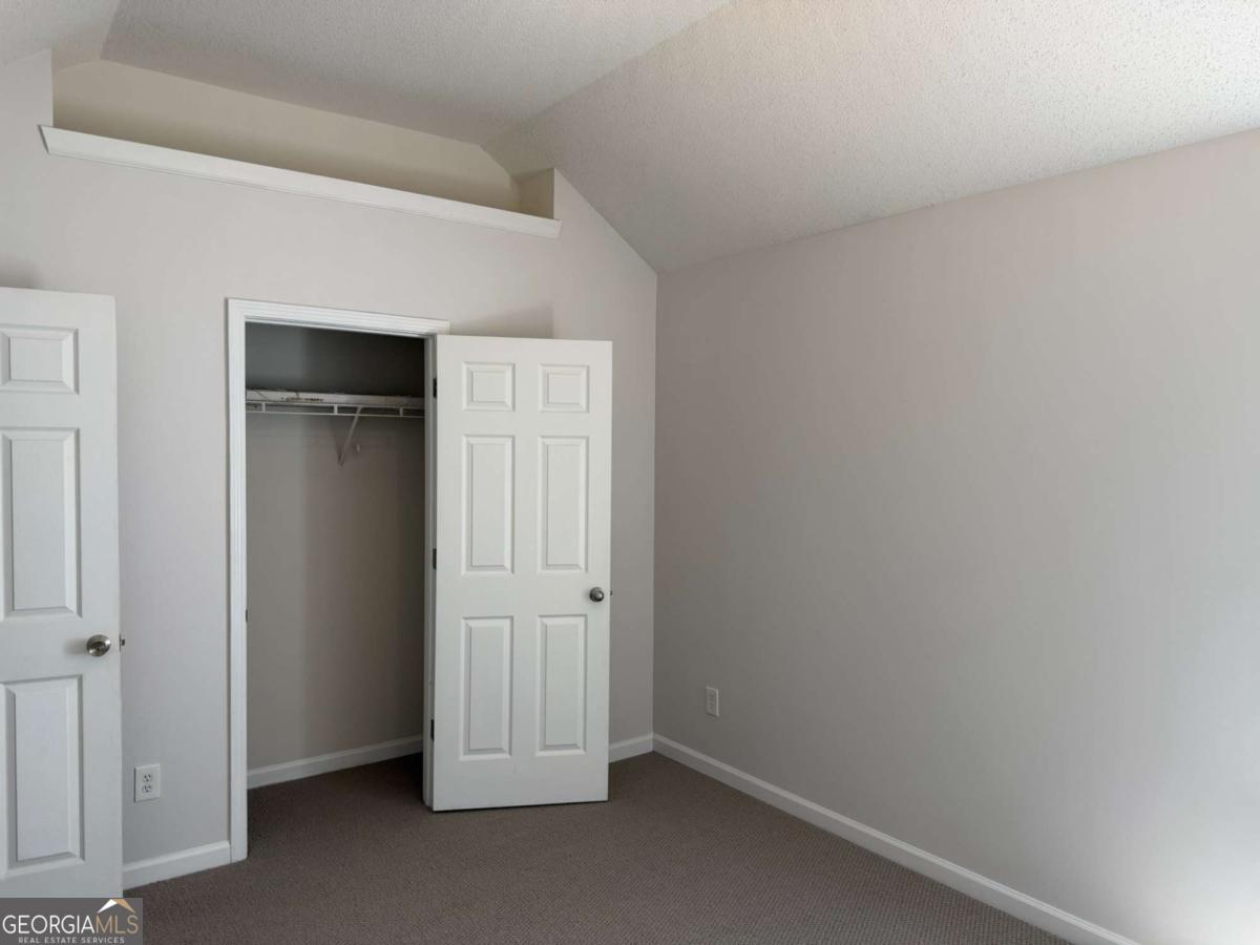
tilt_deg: -1.5
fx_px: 874
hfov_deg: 71.6
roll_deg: -0.2
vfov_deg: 56.8
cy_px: 472
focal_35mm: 24
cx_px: 630
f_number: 1.78
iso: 160
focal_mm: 6.76
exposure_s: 1/121
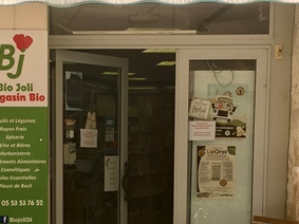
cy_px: 197
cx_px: 60
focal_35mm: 82
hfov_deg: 23.5
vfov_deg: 17.7
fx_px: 708
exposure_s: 1/732
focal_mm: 4.15
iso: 25
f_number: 2.2
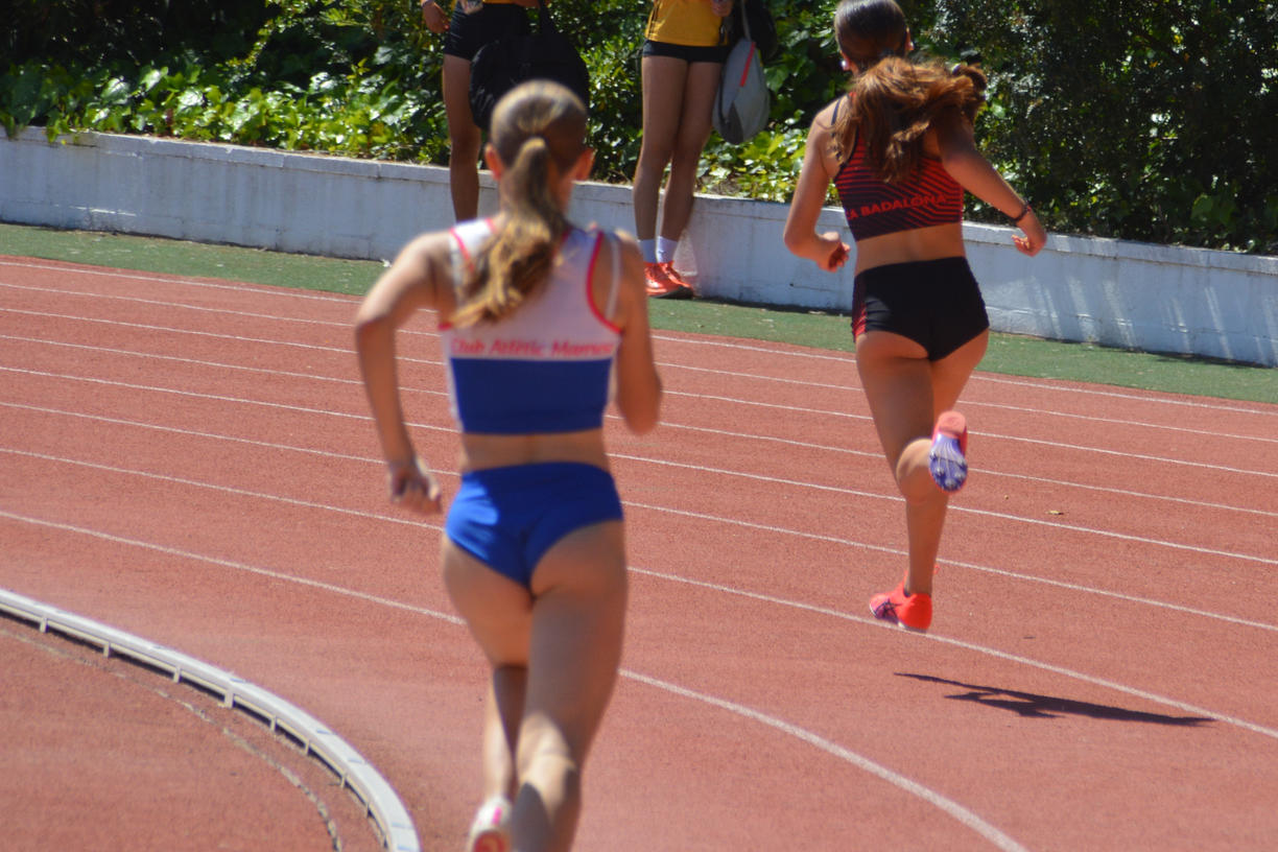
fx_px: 17820
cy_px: 287
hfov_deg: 4.1
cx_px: 835
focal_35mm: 502
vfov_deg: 2.7
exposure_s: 1/1600
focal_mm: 200
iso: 400
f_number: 6.3
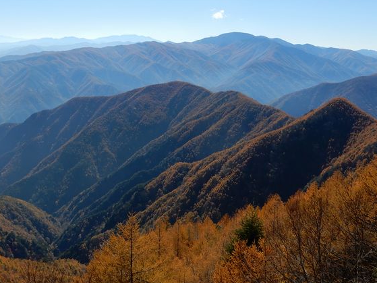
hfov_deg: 52.3
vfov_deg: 40.1
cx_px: 150
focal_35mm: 35
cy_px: 88
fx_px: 381
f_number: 3.4
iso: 80
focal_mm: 4.3
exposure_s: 1/1250
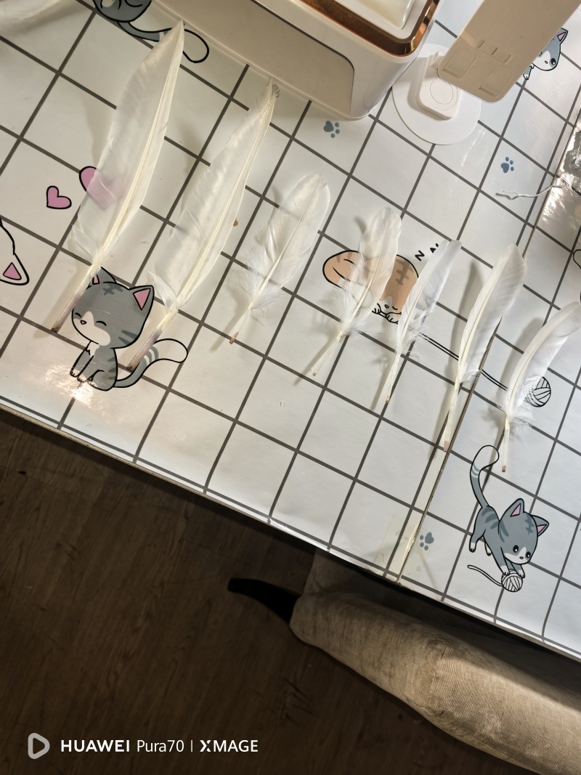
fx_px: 604
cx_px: 290
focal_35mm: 27
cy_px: 388
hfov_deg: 51.3
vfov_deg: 65.3
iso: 160
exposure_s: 1/50
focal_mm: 6.98
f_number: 2
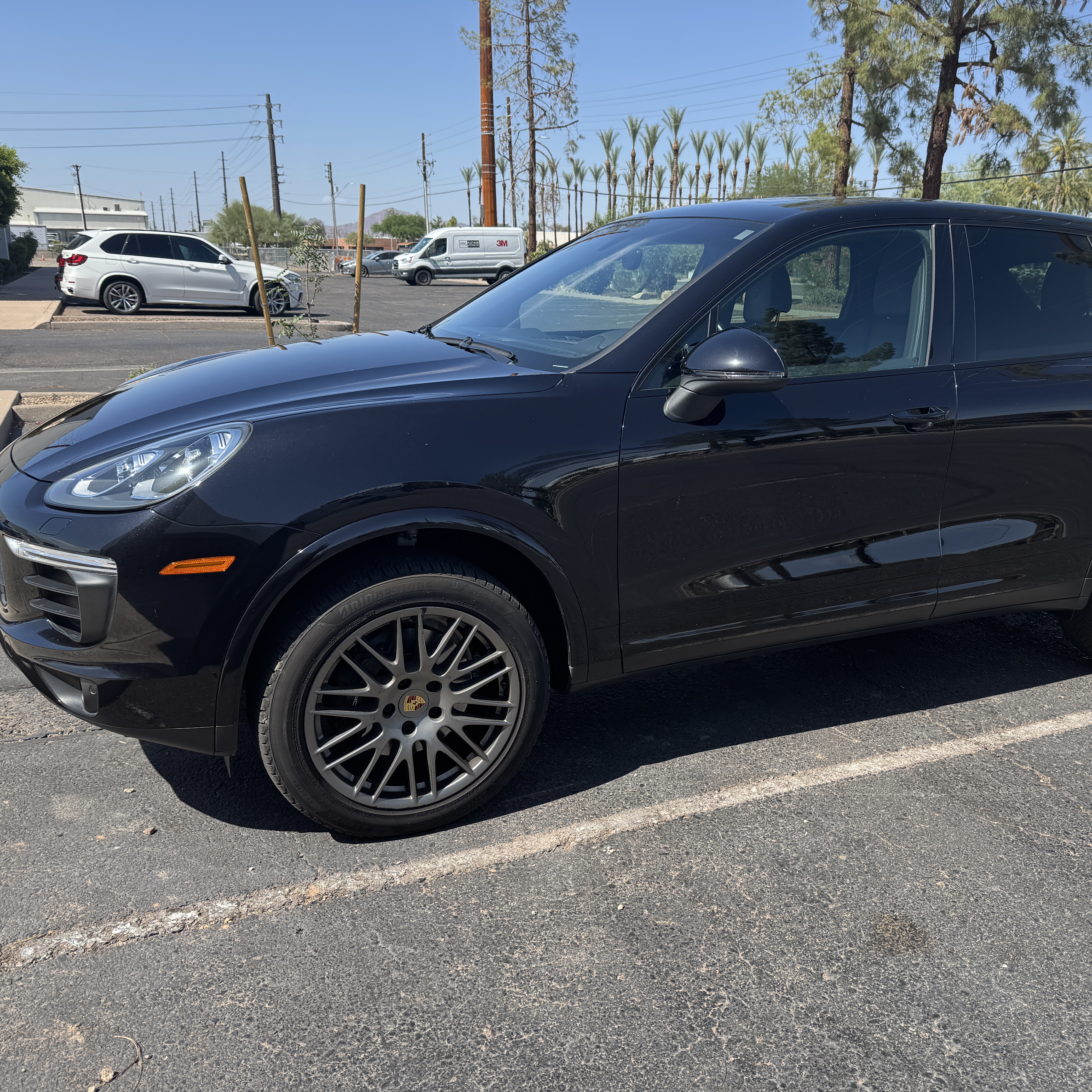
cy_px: 557
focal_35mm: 29
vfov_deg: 55.6
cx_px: 658
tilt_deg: -15.2
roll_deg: -1.3
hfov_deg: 55.2
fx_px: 1035
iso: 80
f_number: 1.78
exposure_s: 1/2506
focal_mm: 6.76
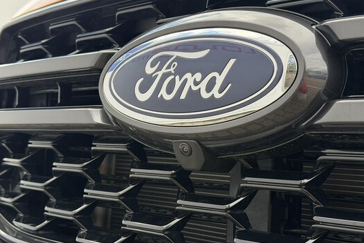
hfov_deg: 38.2
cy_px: 127
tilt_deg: +5.7
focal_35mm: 52
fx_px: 526
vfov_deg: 26.0
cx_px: 185
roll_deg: -1.8
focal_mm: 6.76
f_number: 1.78
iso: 64
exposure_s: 1/828
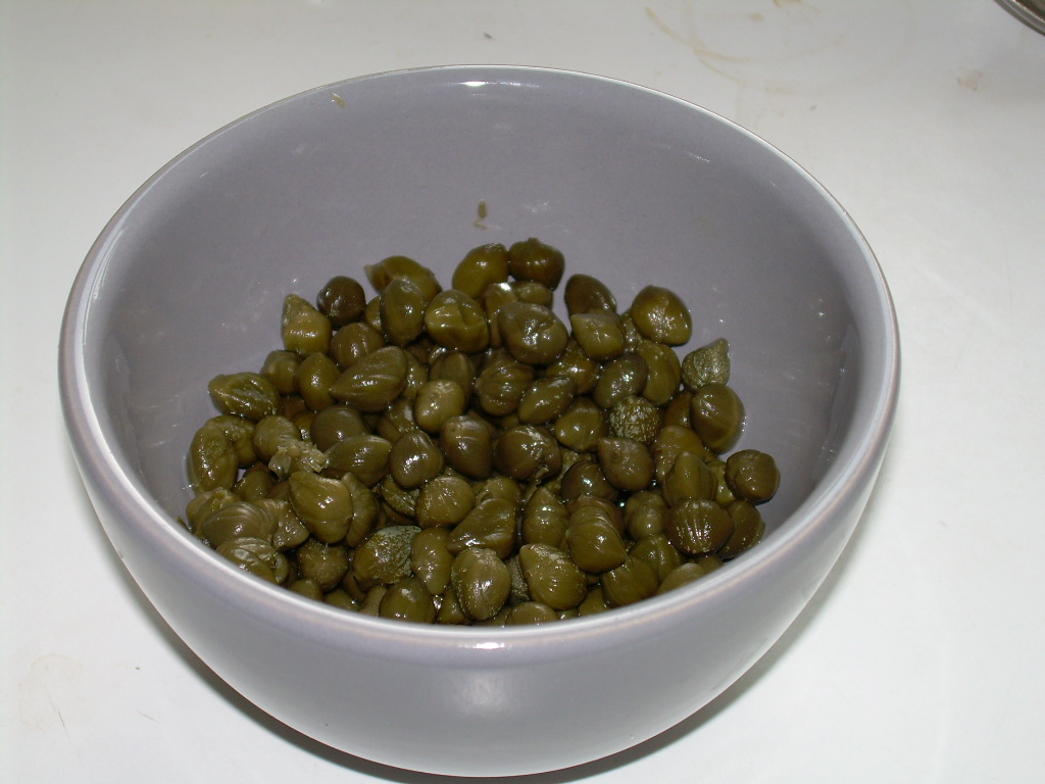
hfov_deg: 25.3
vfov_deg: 19.1
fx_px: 2325
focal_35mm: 77
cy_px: 392
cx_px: 522
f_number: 3.9
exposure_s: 1/60
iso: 50
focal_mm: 13.2
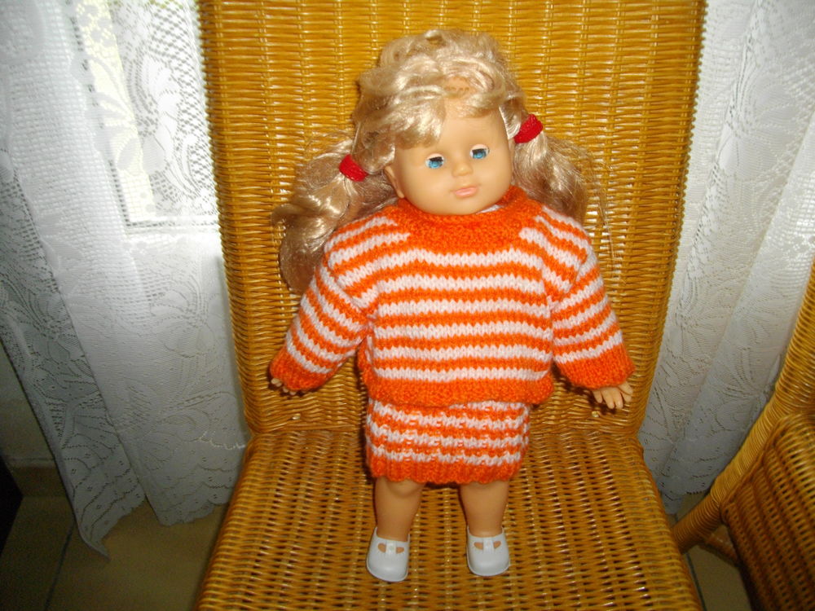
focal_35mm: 32
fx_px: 753
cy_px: 306
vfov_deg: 44.2
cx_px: 408
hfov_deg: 56.8
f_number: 2.9
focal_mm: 5.7
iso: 200
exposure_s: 1/50
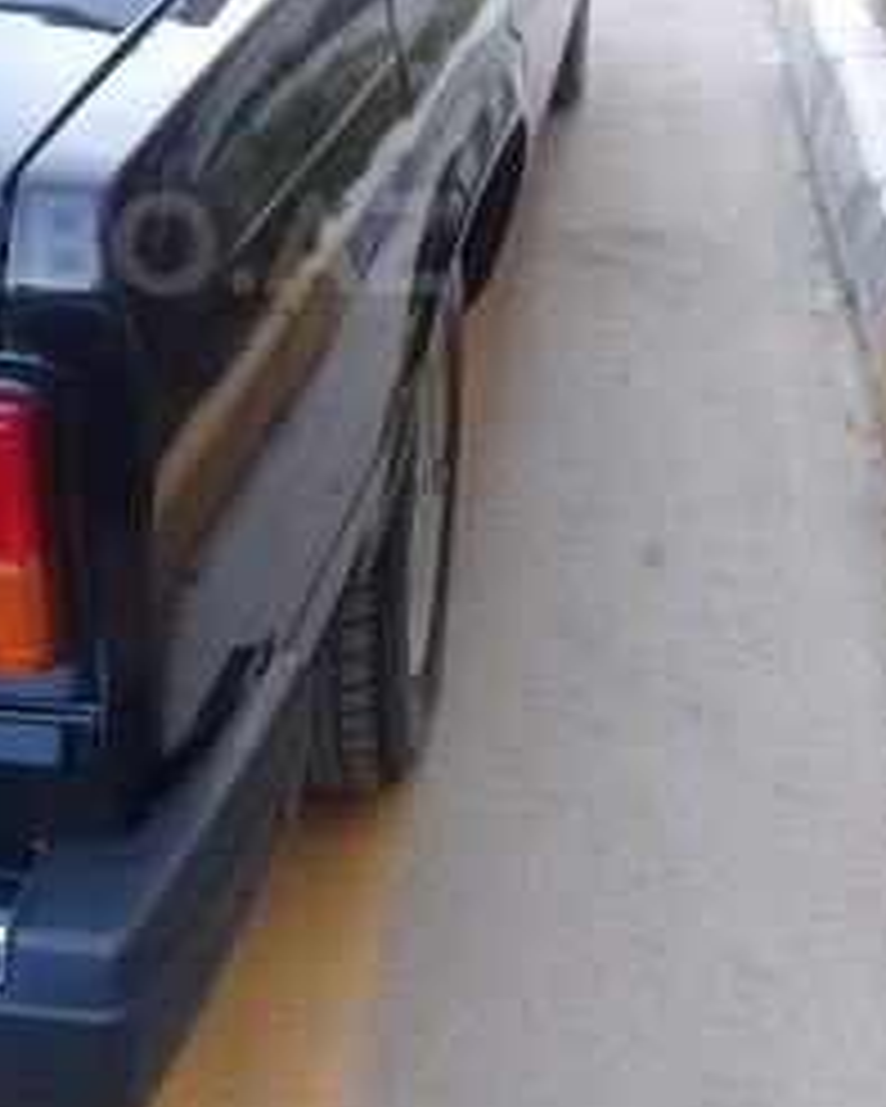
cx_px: 99
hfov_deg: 24.3
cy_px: 243
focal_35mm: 61
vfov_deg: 30.3
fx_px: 1998
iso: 64
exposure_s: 1/100
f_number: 2.2
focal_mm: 3.3
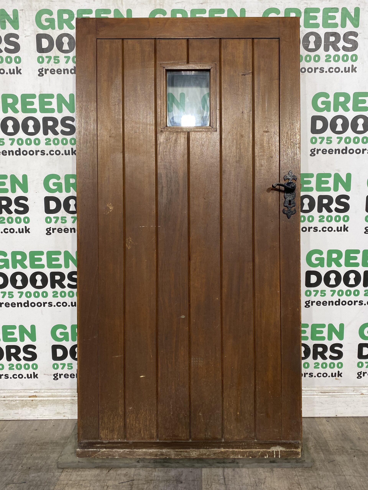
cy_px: 245
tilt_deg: -7.3
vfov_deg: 67.3
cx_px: 184
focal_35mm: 26
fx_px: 369
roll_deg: +0.0
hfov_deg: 53.1
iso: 100
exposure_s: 1/100
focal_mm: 4.25
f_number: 1.8
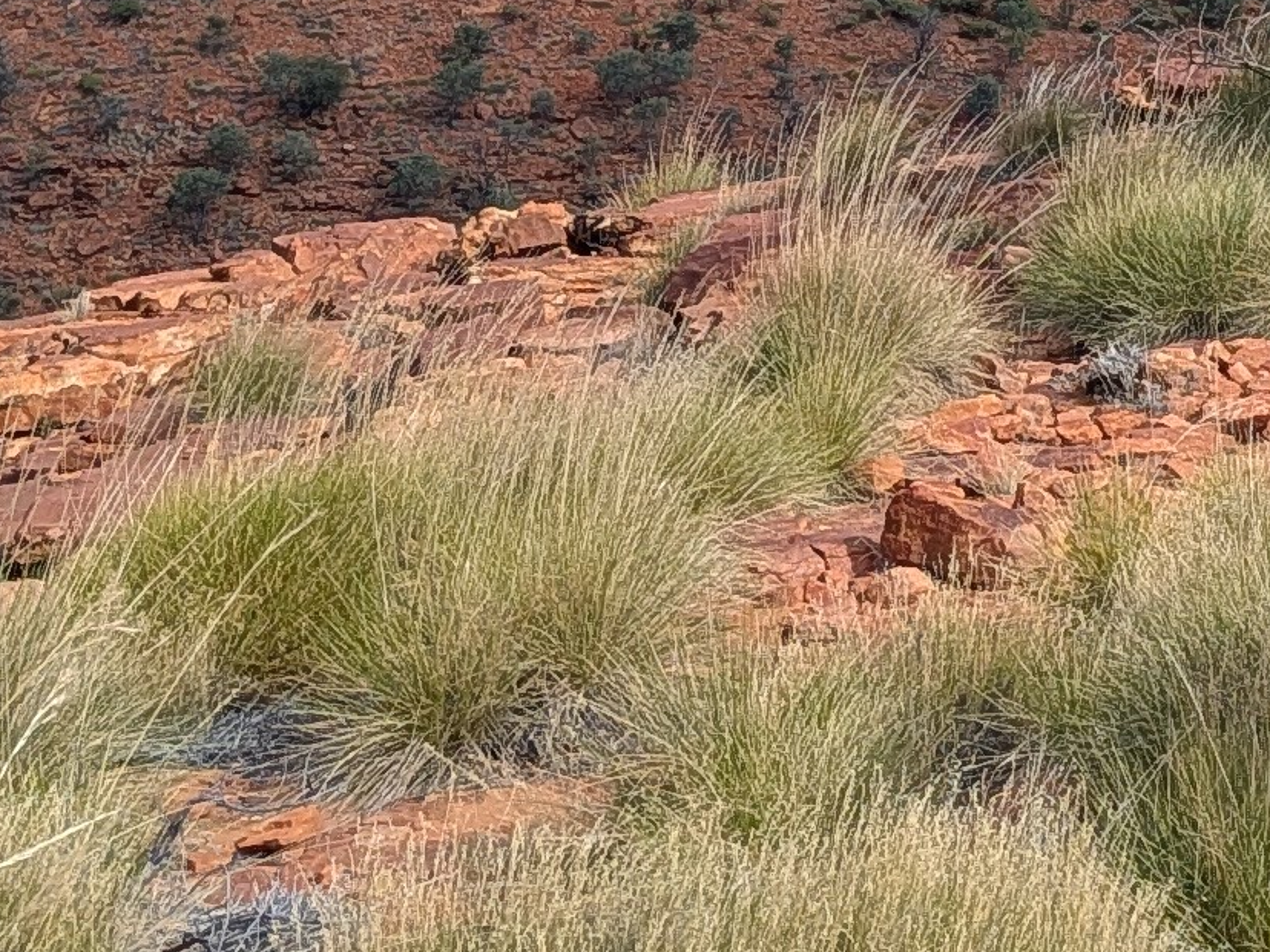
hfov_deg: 16.4
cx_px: 1439
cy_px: -570
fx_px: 4256
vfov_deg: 12.1
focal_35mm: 116
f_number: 1.7
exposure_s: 1/1692
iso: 30
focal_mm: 4.53
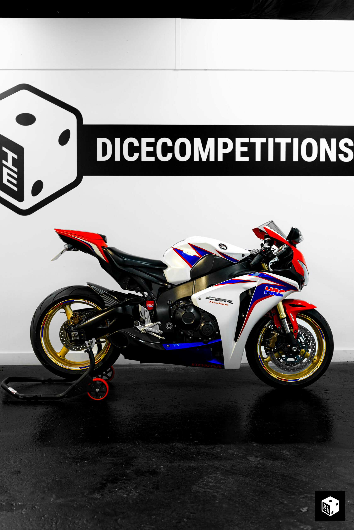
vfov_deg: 52.1
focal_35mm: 37
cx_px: 177
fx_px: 542
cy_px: 265
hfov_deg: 36.1
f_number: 3.5
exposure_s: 1/15
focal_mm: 36.8
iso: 500
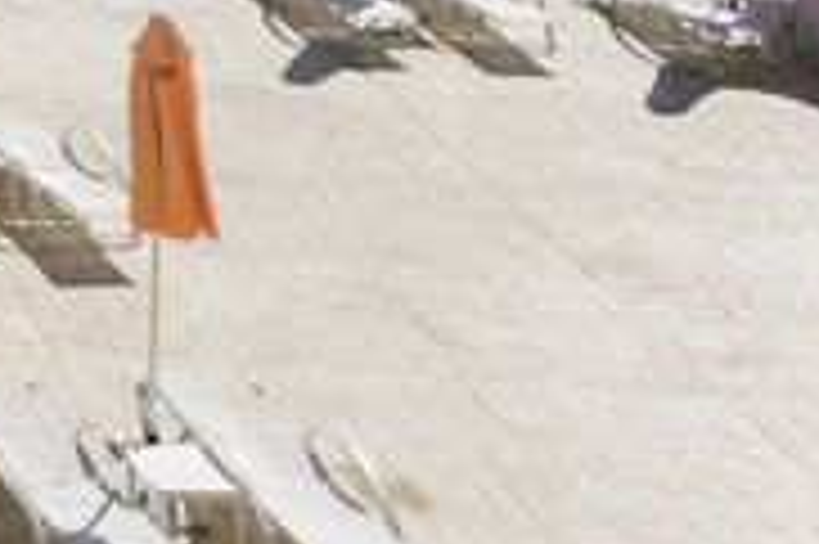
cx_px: -860
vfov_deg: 12.1
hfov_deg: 16.6
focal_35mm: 90
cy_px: -778
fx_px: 2046
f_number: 11
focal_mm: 16
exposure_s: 1/640
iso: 320
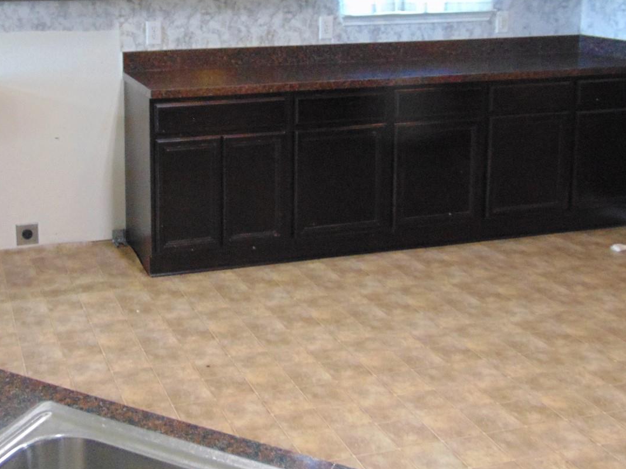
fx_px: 868
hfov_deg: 39.0
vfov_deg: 29.3
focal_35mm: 48
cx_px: 190
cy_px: 67
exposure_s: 1/20
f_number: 3
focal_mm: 4.5
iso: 400
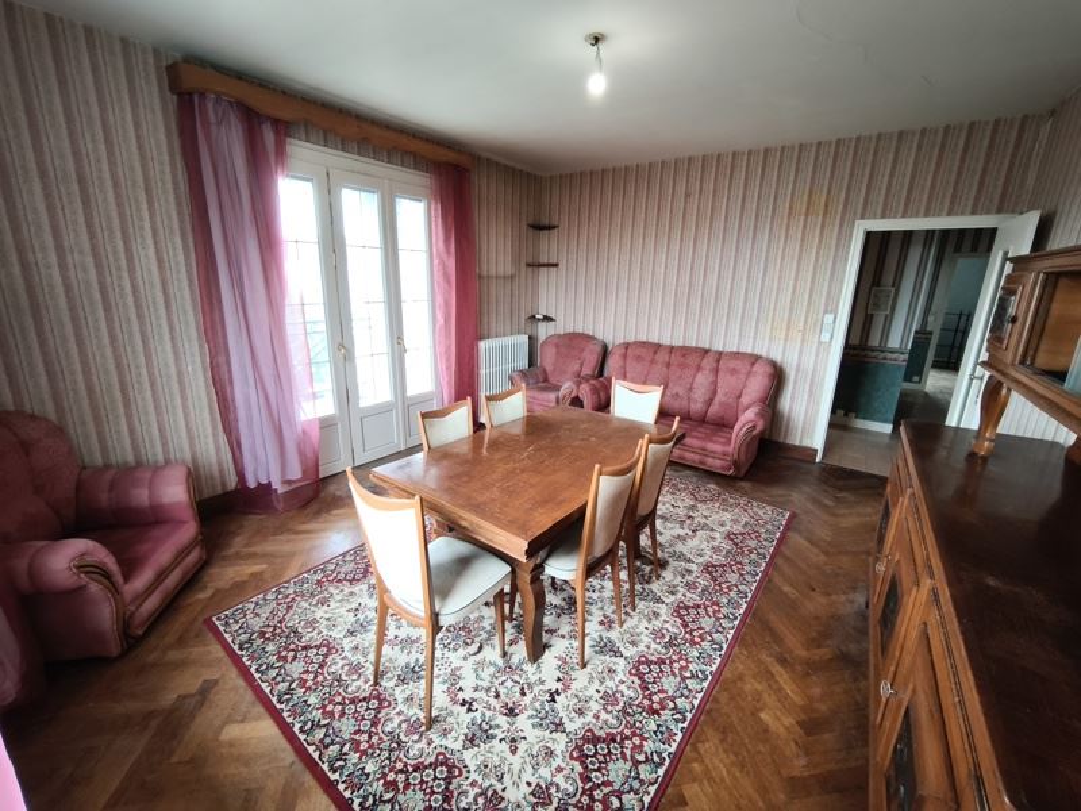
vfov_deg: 81.7
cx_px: 540
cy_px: 406
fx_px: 468
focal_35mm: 15
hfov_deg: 98.2
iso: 250
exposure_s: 1/33.3
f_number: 2.2
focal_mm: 1.91
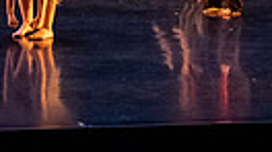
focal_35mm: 159
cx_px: 105
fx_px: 1146
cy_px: -134
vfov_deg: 7.4
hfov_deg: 13.5
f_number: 4
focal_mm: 28
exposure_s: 1/400
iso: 4000
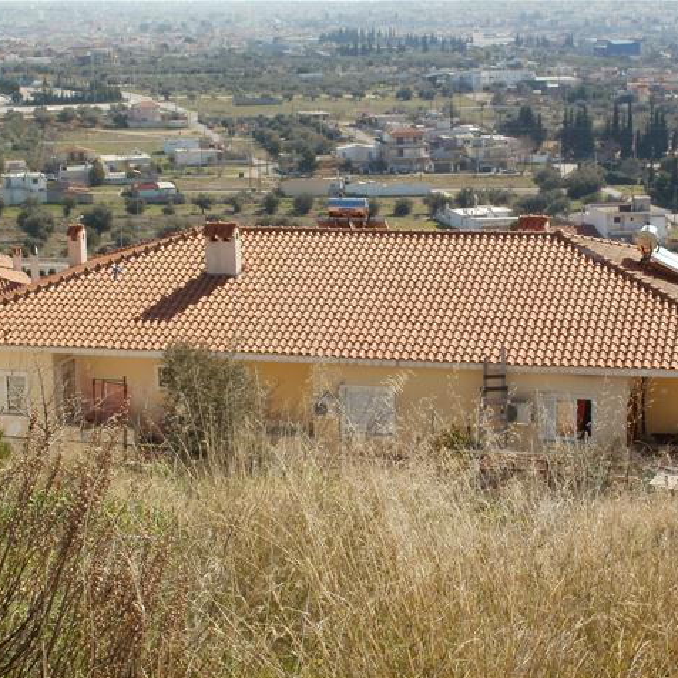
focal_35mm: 76
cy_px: 340
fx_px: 1684
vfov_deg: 22.8
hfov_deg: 22.8
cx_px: 346
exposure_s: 1/200
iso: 100
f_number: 7.3
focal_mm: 11.2
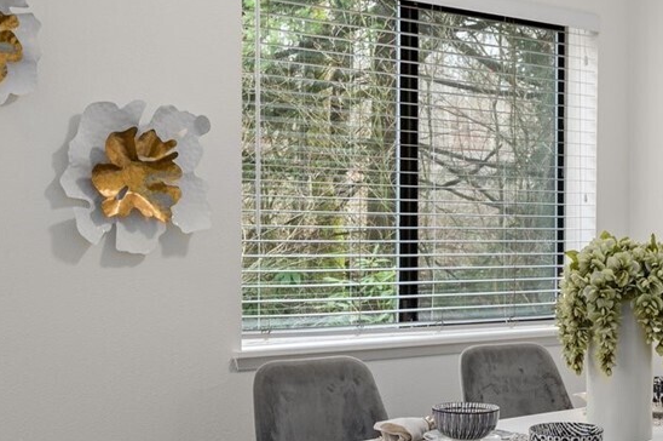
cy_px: 254
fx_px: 1140
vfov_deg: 21.8
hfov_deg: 31.8
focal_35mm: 62
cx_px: 500
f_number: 7.1
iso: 320
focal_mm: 20
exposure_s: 1/4
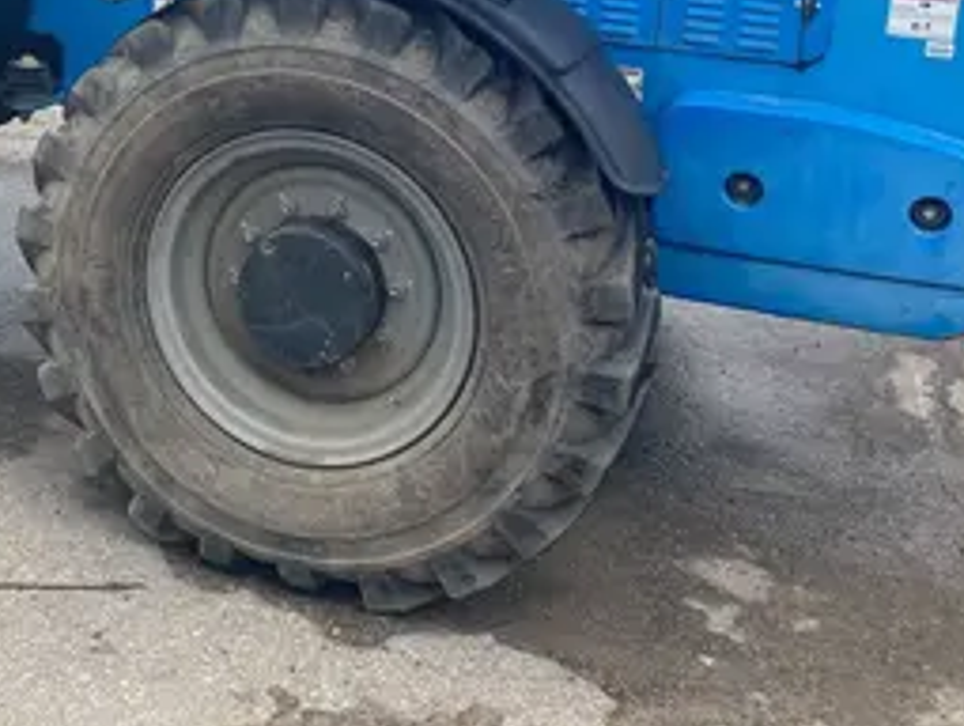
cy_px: 9
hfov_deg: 32.6
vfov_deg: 25.0
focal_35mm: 56
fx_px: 1562
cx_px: 95
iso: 32
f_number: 1.8
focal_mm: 4.25
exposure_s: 1/1063
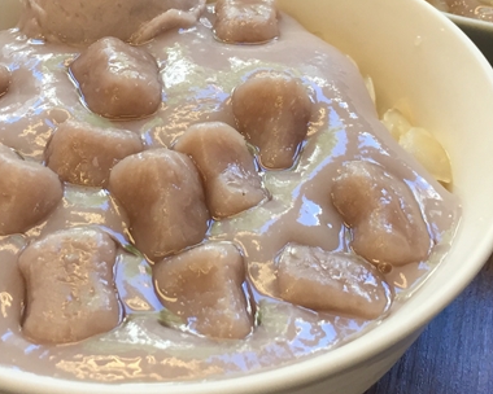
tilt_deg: -31.6
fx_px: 978
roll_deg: -2.2
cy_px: 12
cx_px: 214
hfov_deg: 28.3
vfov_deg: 22.1
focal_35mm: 67
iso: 32
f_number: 2.2
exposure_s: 1/40
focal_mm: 4.15
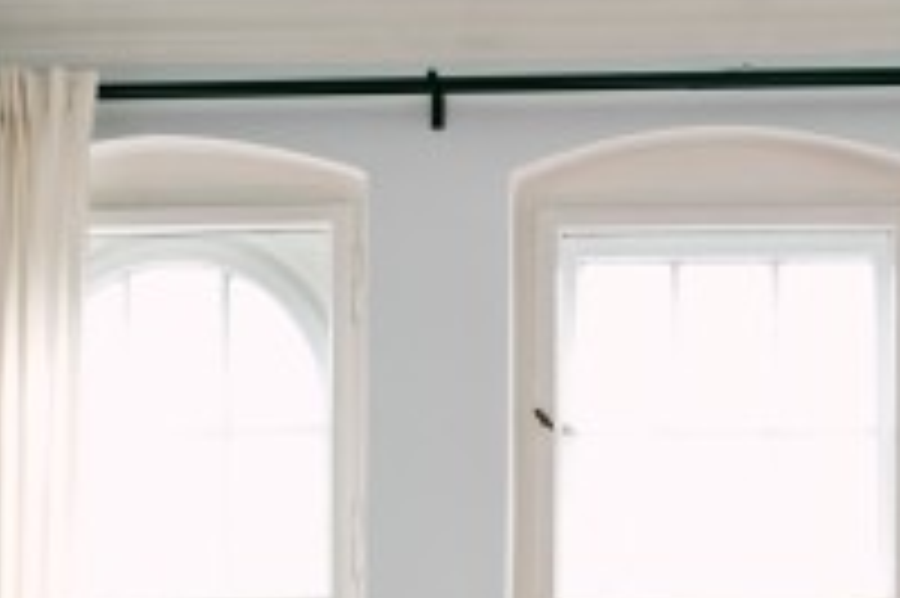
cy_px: 982
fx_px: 3347
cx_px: 740
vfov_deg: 9.8
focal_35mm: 134
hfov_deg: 15.2
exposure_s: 1/250
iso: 100
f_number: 2.2
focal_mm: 35
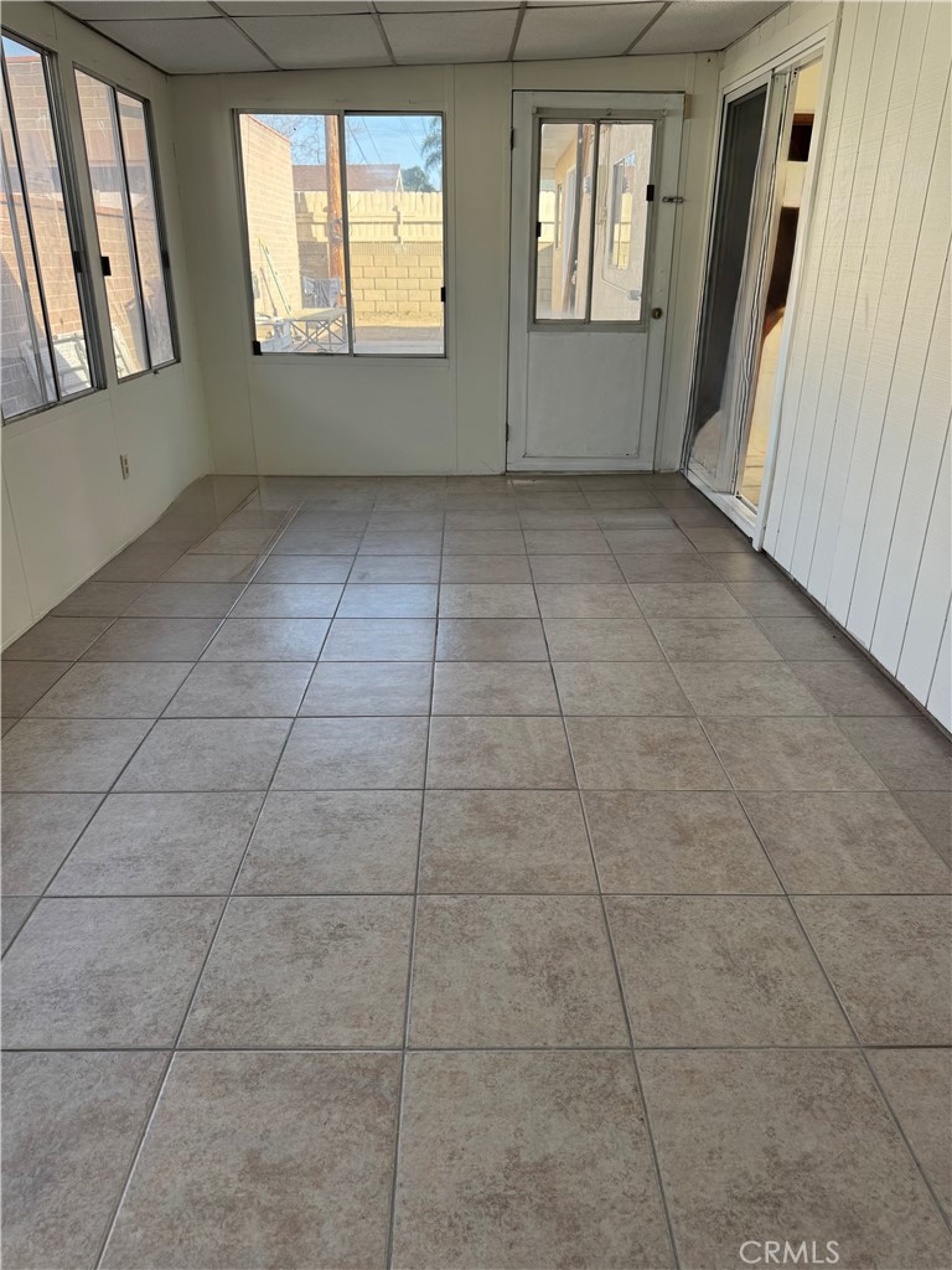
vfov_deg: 71.6
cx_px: 476
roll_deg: -1.1
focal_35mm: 24
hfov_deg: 56.8
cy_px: 635
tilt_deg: -22.3
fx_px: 880
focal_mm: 6.76
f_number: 1.78
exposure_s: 1/275
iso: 80
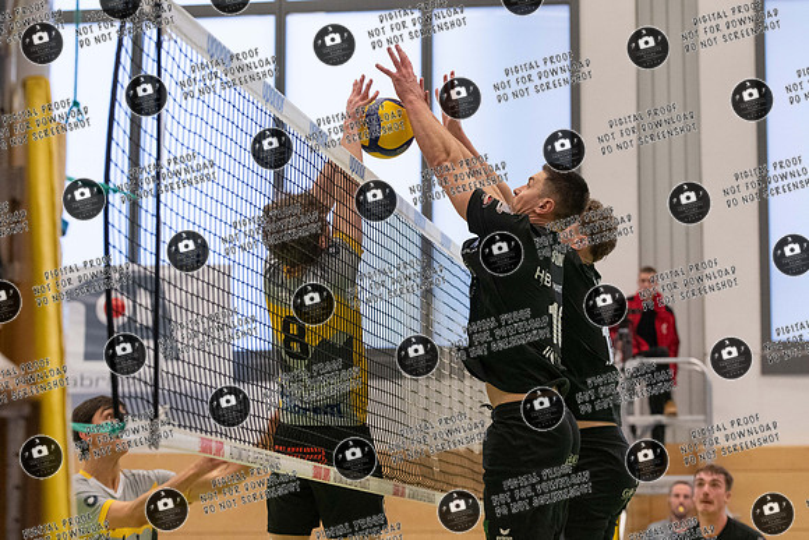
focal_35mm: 111
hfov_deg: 18.3
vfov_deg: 12.3
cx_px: 469
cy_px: 239
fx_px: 2504
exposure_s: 1/1000
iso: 3600
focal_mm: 82
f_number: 3.5
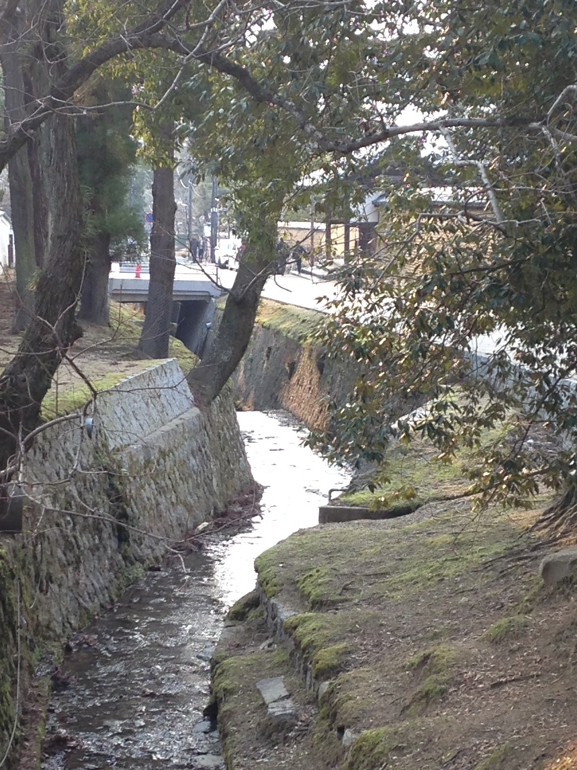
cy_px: 475
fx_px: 2090
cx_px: 154
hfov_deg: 15.7
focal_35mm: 94
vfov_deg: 20.8
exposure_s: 1/146
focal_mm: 4.12
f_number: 2.4
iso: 50
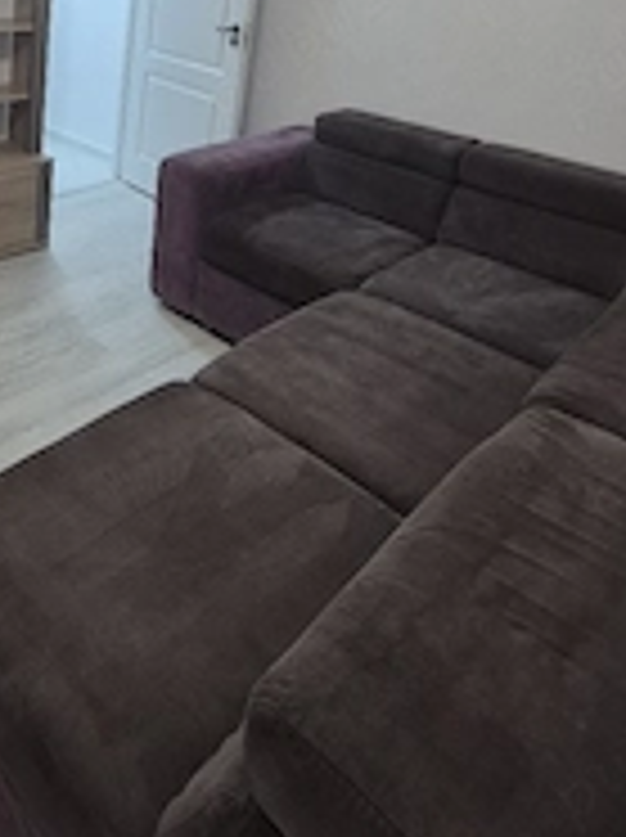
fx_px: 677
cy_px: 63
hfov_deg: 46.0
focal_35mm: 28
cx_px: 90
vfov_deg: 54.2
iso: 100
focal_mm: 2.2
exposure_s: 1/50
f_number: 2.2
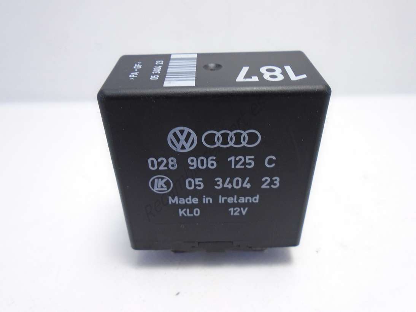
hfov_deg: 67.3
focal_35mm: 26
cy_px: 156
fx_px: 312
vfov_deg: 53.0
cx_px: 208
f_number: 3.2
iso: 100
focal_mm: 4.6
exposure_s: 1/40
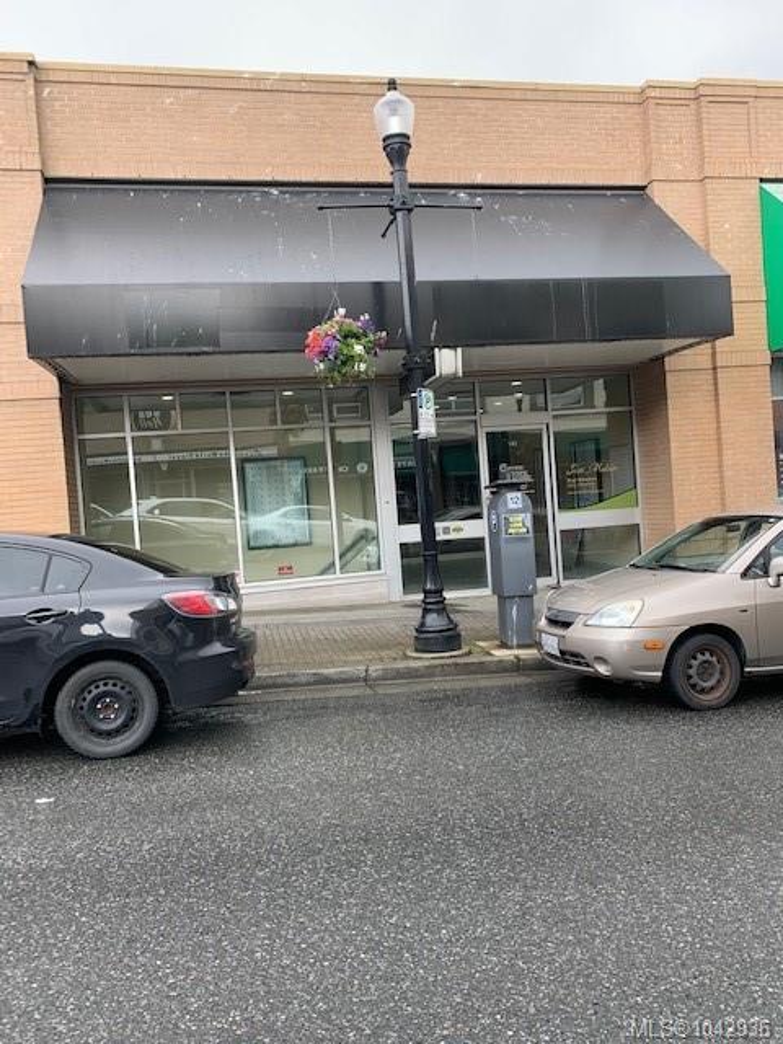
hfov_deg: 53.1
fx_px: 784
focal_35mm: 26
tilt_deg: -1.2
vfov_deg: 67.3
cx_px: 392
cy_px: 522
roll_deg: +4.1
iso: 25
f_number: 1.8
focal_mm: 4.25
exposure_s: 1/171
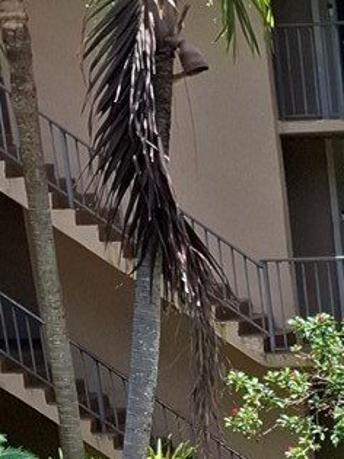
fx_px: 1551
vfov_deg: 15.4
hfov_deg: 11.5
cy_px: 714
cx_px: 663
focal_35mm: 117
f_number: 1.8
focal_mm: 5.54
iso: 50
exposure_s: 1/1938
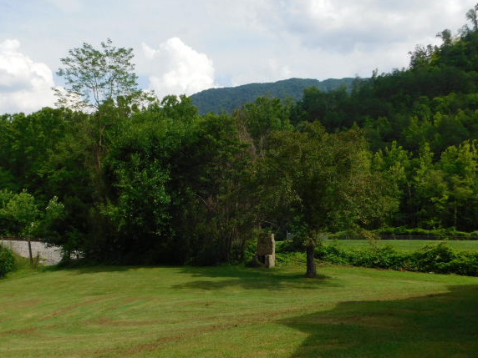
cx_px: 203
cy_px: 186
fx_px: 483
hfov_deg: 52.4
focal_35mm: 35
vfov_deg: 40.7
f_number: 3.2
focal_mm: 5.3
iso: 125
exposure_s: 1/1500
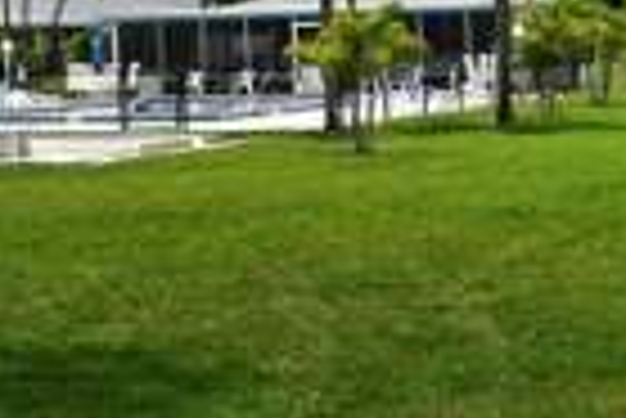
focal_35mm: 124
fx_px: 2158
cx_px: -41
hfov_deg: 16.1
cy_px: -9
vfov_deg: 11.0
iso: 100
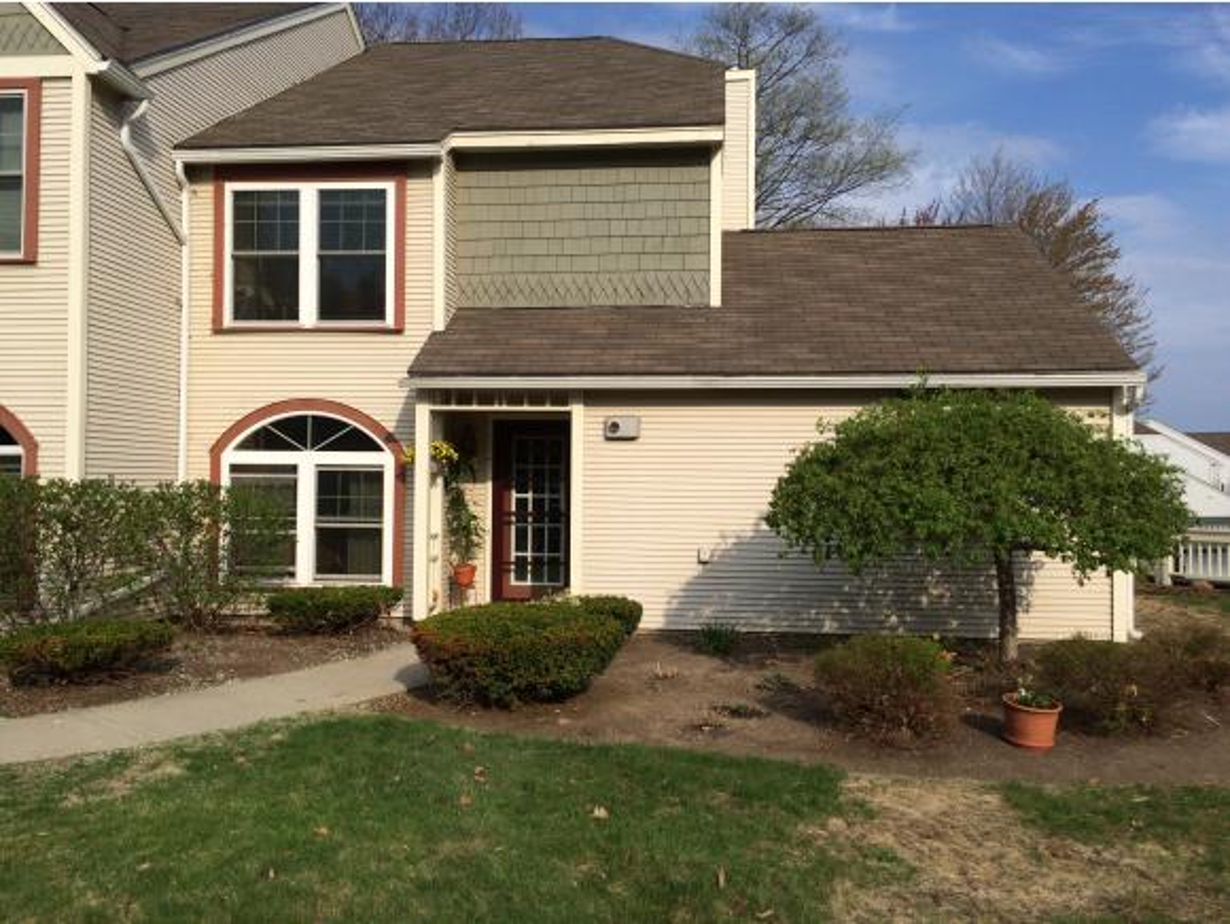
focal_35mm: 29
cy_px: 462
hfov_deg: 61.6
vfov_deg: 48.3
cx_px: 615
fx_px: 1031
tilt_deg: +1.8
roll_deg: +0.4
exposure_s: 1/2415
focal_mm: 4.15
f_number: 2.2
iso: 32
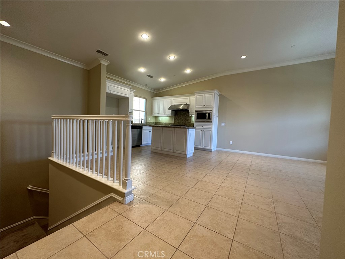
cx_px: 172
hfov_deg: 102.1
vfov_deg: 85.7
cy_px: 130
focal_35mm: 14
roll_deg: -2.4
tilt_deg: -2.3
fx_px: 140
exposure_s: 1/120
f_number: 2.2
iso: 200
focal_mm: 2.22
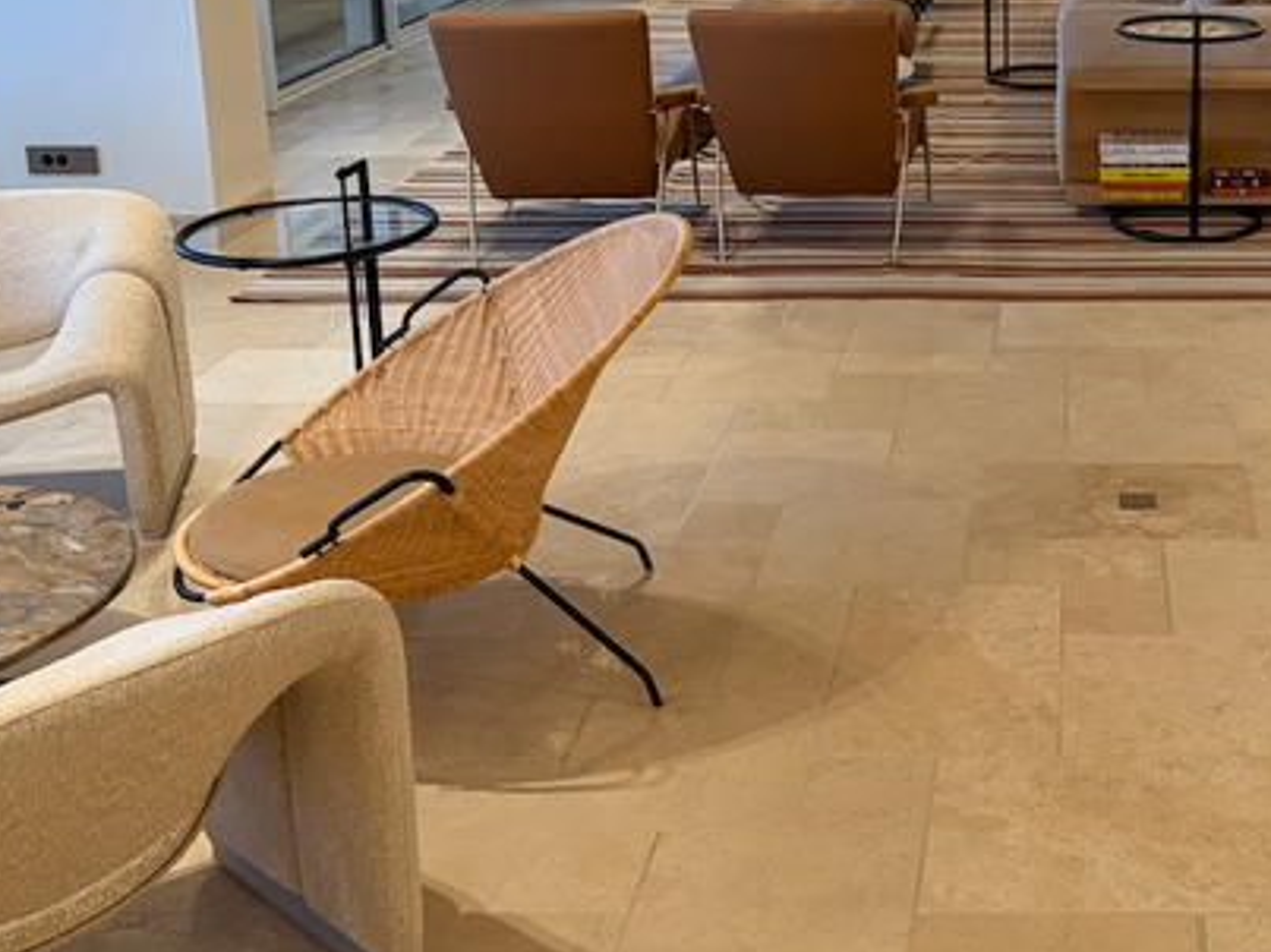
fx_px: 1835
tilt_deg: -12.1
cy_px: 110
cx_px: 1098
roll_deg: +0.6
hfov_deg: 36.3
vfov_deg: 28.1
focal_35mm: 50
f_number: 1.78
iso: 500
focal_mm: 6.76
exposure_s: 1/59
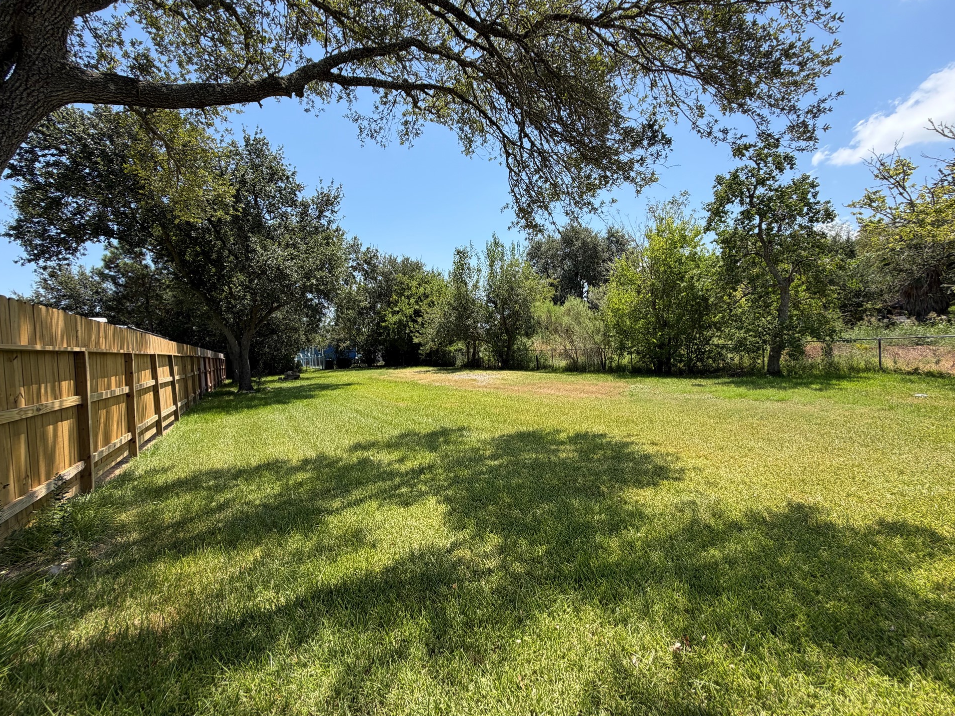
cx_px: 482
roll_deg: +4.0
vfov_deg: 81.8
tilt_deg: -2.2
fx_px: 414
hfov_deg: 98.2
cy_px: 356
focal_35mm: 15
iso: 40
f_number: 2.2
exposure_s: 1/770
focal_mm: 2.22
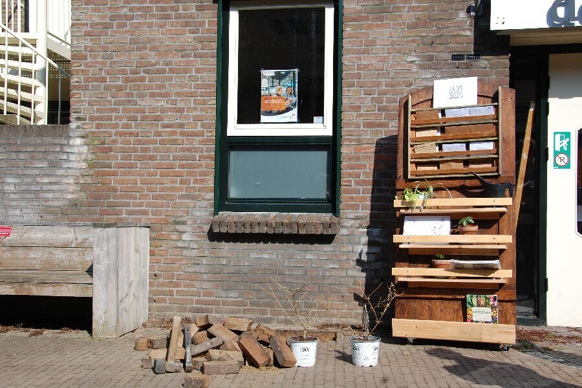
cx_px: 291
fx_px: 679
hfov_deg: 46.4
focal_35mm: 42
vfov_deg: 31.9
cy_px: 194
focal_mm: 28
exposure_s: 1/320
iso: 200
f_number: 9
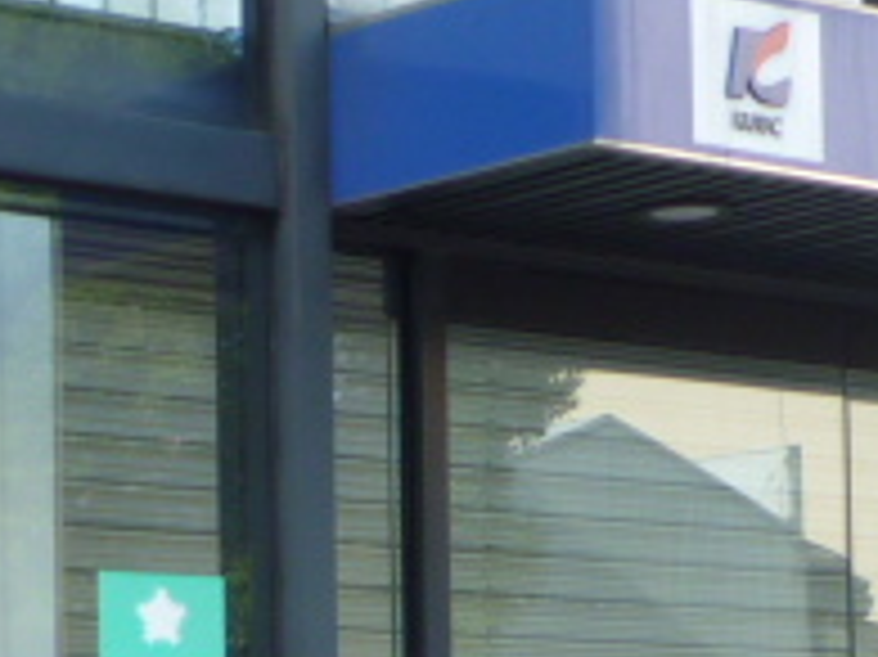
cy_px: 819
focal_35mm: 148
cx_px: 747
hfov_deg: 13.3
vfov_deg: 9.8
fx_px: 3752
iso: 80
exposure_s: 1/125
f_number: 2.8
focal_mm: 4.4
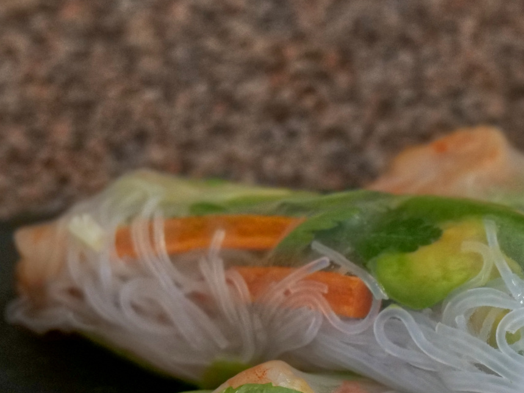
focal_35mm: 129
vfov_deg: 11.4
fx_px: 1952
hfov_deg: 15.1
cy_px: 325
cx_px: 509
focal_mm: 60
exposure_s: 1/100
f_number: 7.1
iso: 5000
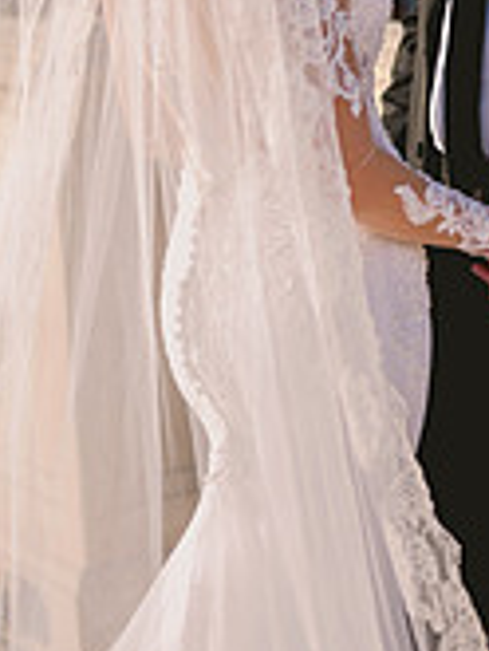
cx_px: 475
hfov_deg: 11.2
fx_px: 2464
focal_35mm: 131
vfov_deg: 14.9
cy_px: 79
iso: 50
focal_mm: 50
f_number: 2
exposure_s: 1/2500
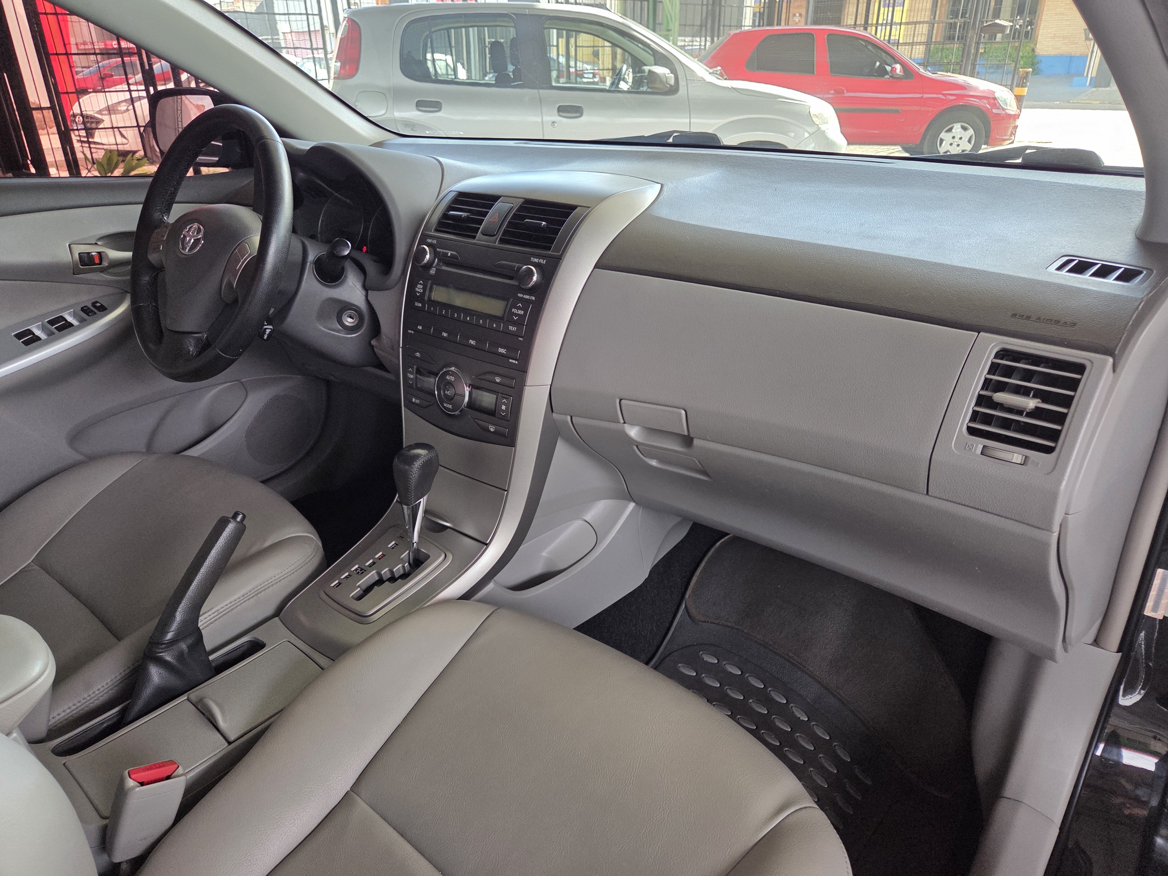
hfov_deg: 73.9
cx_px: 584
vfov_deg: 58.9
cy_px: 438
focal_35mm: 23
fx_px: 776
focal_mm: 5.4
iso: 160
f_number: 1.8
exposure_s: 1/180
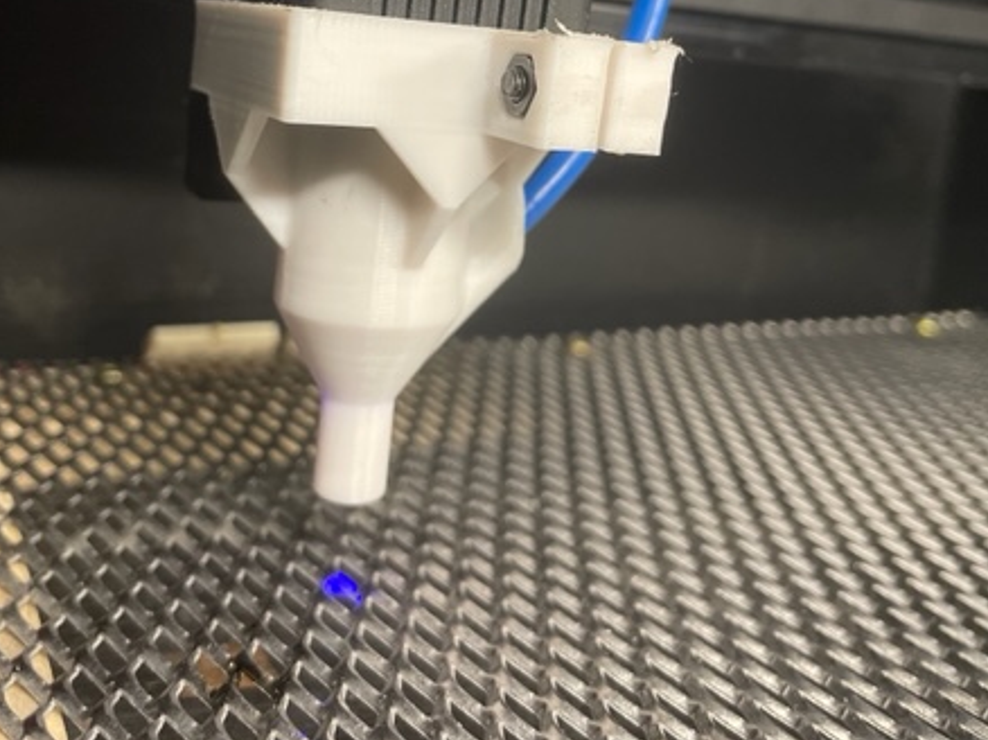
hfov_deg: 48.9
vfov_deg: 37.0
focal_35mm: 38
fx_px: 1084
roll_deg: -4.9
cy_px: 210
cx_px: 451
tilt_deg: -7.4
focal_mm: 4.2
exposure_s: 1/100
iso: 125
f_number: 1.6
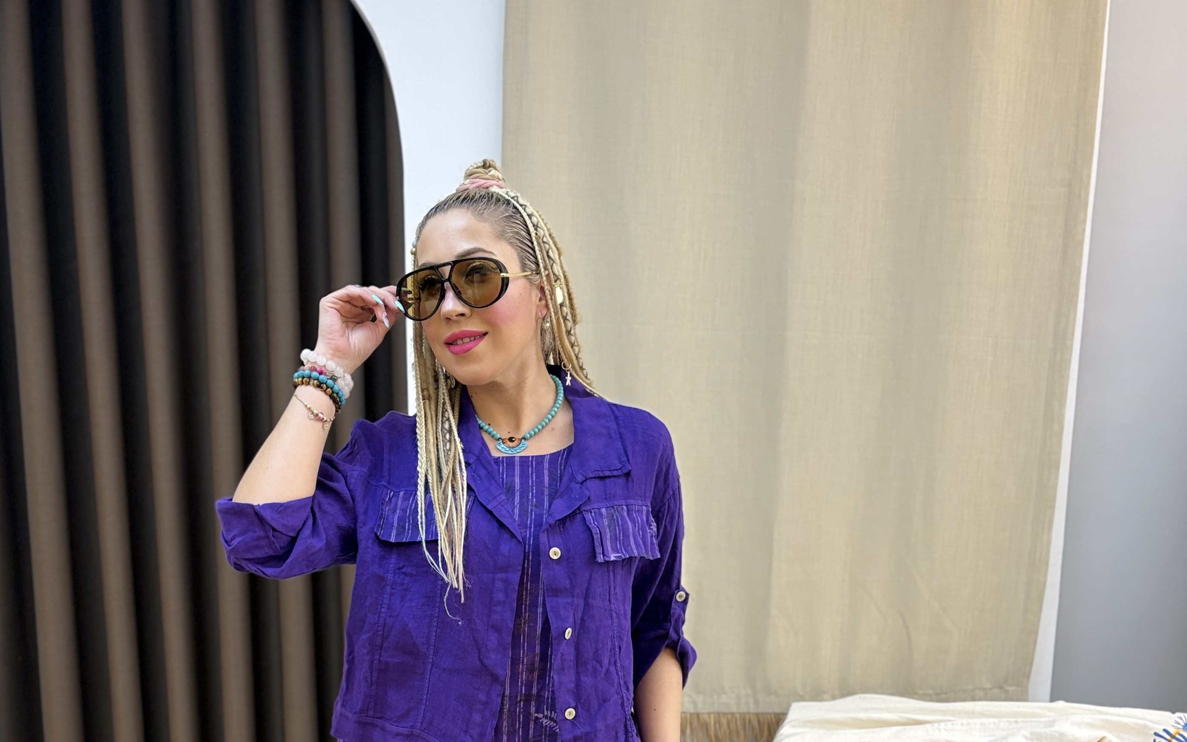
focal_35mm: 40
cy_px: 723
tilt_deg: -10.4
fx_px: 1294
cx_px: 549
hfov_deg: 49.2
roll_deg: +0.0
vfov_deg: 30.0
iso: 125
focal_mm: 5.96
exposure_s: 1/100
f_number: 1.6
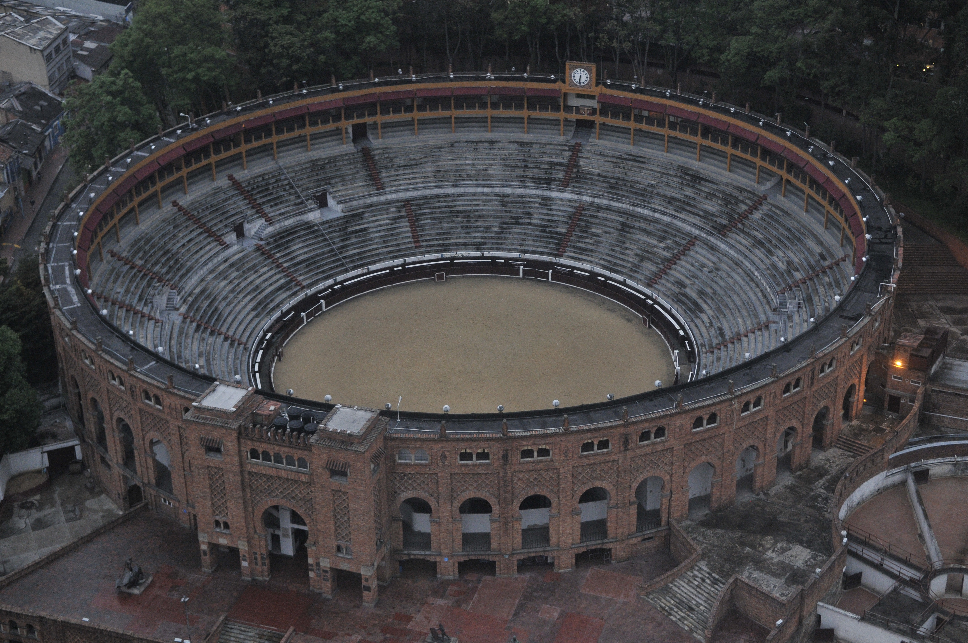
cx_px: 484
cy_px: 322
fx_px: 1531
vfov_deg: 23.7
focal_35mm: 57
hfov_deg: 35.1
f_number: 2.8
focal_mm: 38
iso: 1000
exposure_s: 1/125
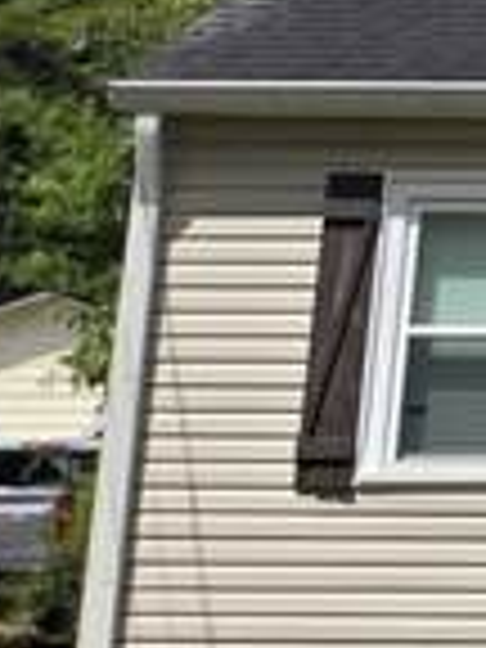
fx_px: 2864
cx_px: 1404
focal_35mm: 153
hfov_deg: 8.3
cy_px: -284
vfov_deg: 12.4
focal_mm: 6.3
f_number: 1.7
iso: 80
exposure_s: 1/6574
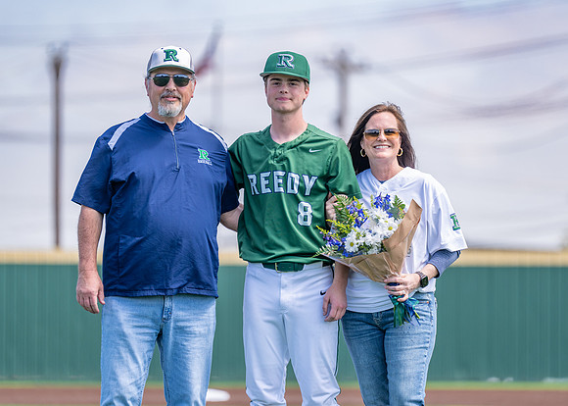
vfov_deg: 6.1
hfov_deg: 8.6
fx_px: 3797
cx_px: 283
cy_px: 182
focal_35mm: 235
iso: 100
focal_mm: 200
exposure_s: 1/1000
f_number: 2.8
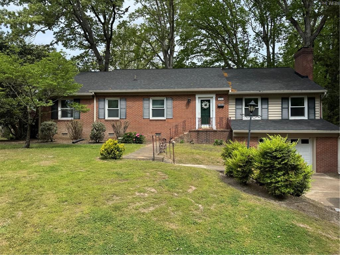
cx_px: 170
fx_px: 236
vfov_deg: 56.8
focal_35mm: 24
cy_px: 128
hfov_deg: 71.6
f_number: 1.78
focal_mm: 6.76
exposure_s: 1/2174
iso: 80
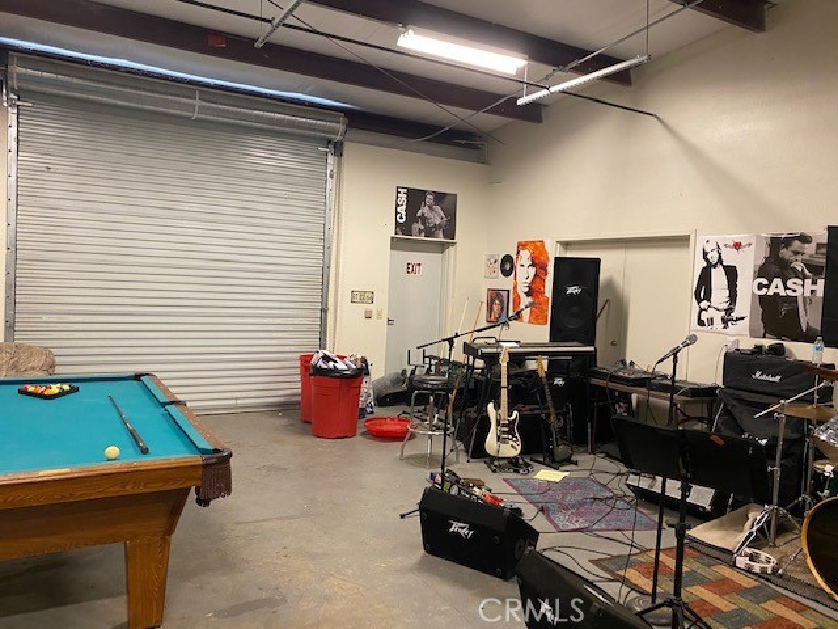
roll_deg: -3.8
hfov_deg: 67.3
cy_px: 314
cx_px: 419
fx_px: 629
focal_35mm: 26
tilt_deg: -3.6
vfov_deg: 53.1
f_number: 1.8
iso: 320
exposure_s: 1/60
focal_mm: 4.25
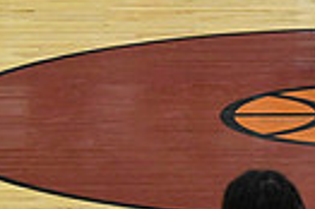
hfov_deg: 4.4
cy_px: -167
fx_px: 4064
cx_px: 678
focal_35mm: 465
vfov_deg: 2.9
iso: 5000
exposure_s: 1/500
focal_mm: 70
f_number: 4
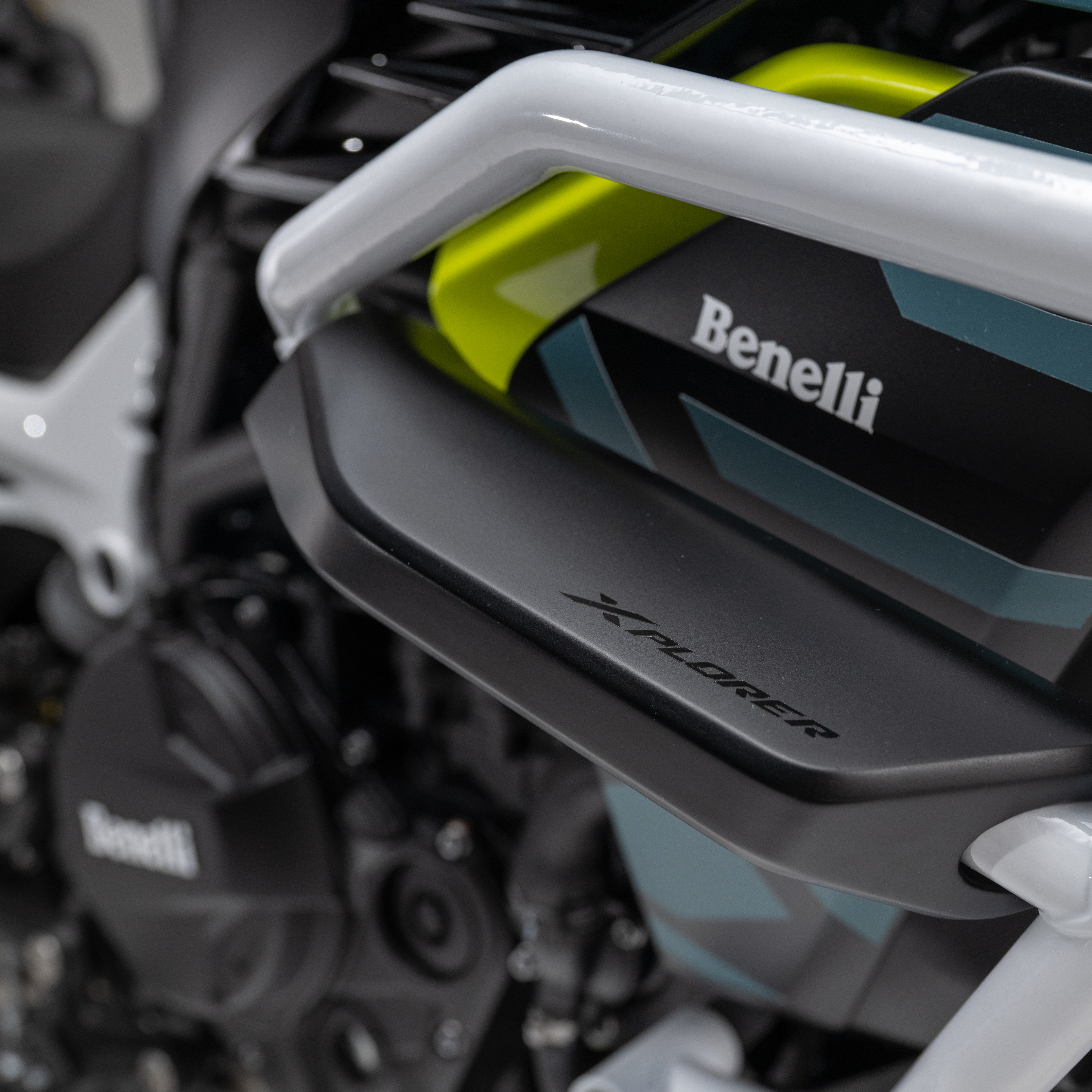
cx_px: 755
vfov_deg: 42.2
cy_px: 537
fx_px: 1415
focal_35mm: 40
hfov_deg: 41.5
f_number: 5.6
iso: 500
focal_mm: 30.5
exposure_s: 1/30
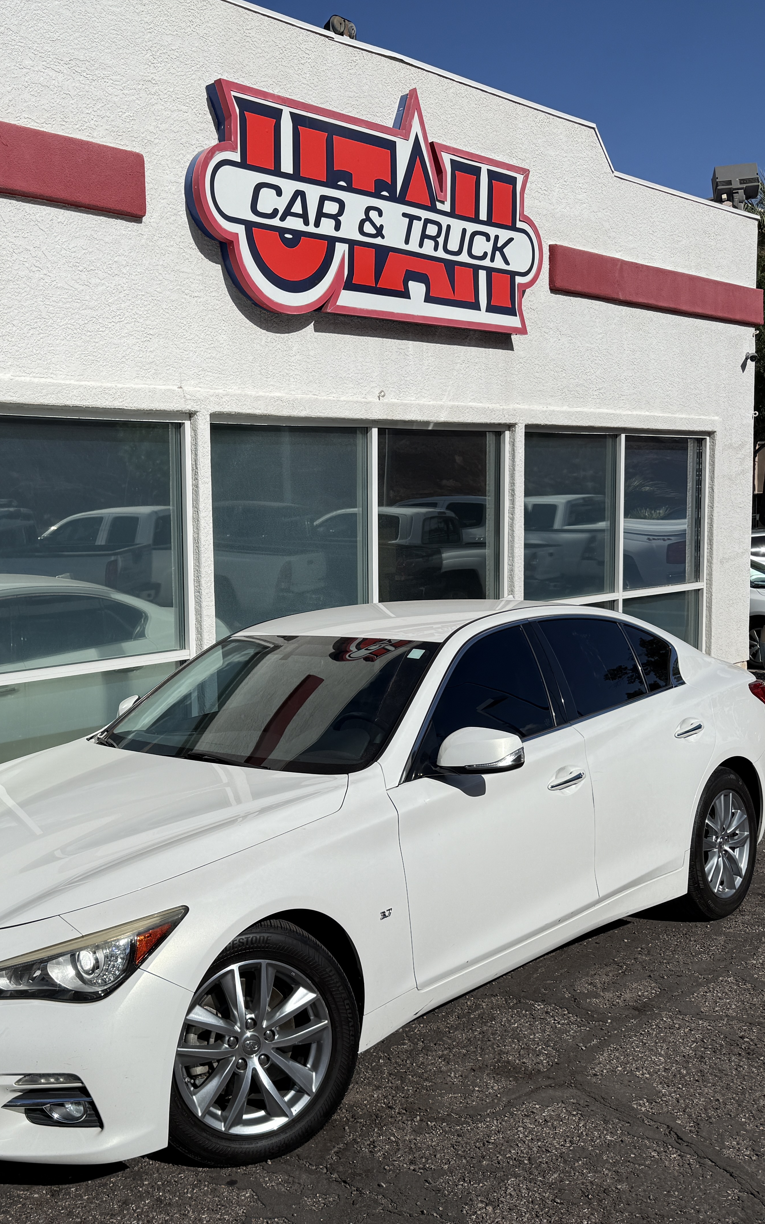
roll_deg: +1.0
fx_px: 1134
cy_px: 611
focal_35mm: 34
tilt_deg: -4.7
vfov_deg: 56.7
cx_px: 174
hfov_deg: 36.2
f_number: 1.78
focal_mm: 6.76
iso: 80
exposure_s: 1/11905
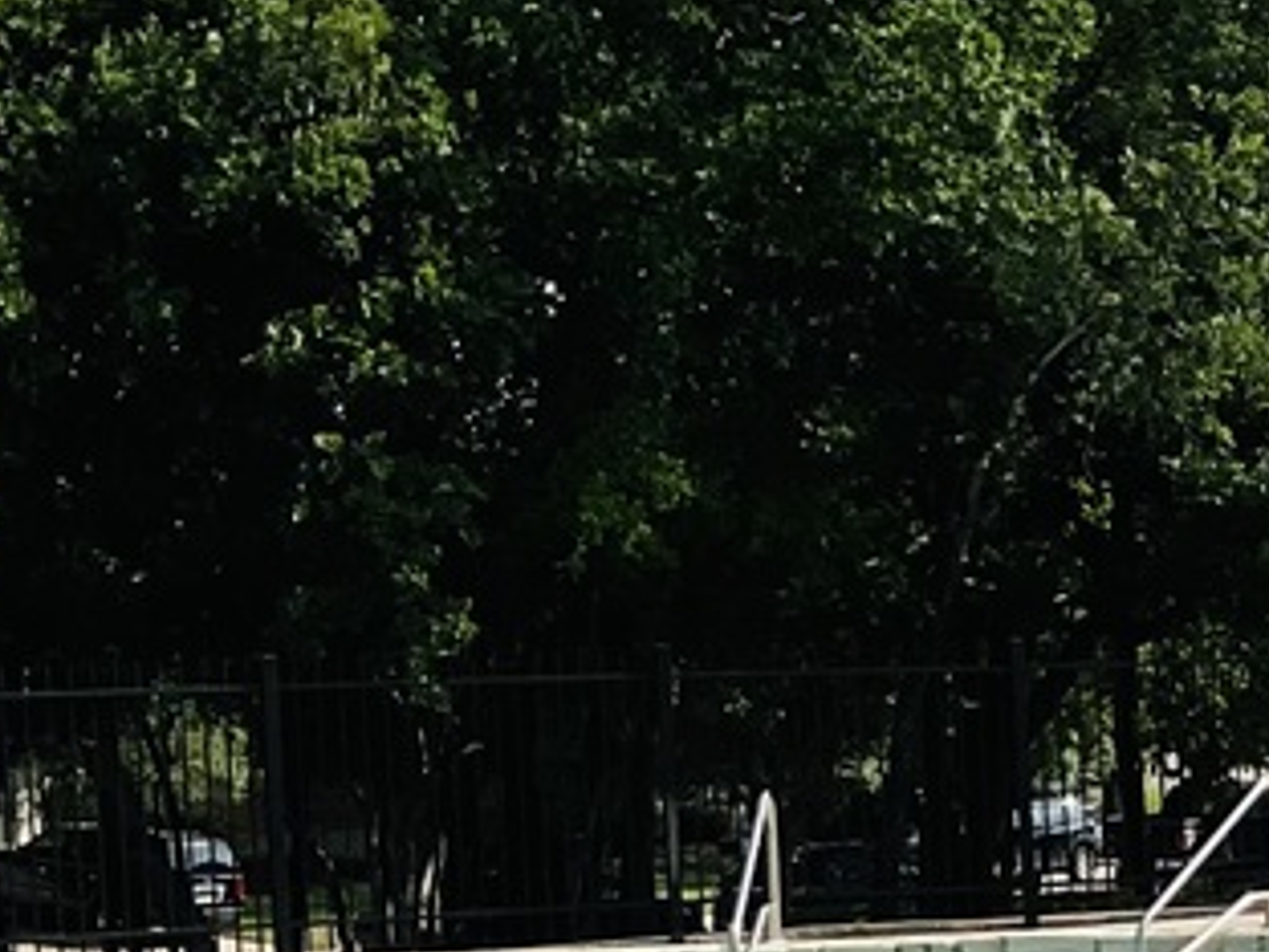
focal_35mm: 134
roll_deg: +2.5
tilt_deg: -3.1
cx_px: 2542
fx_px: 4912
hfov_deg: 12.8
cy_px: 854
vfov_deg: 11.0
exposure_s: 1/3322
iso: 16
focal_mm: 3
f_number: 1.8
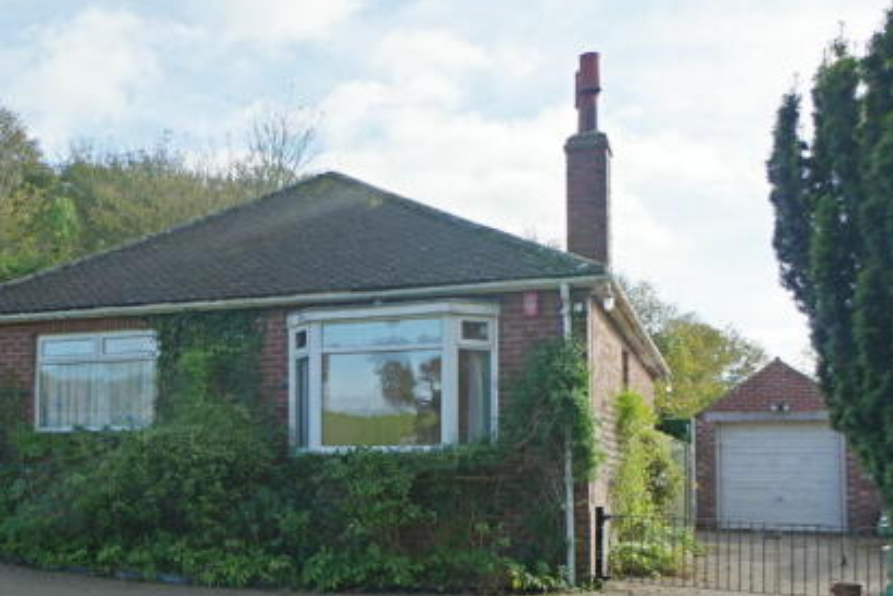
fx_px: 1067
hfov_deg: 43.7
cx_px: 207
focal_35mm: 43
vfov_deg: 30.8
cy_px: 430
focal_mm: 18
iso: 200
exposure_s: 1/250
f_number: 5
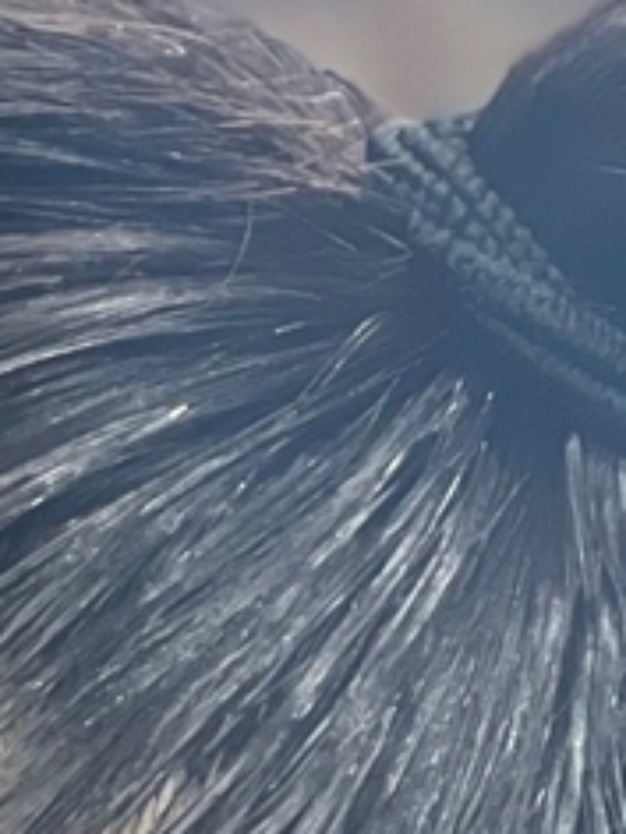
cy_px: 1262
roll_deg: +1.7
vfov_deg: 7.4
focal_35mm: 264
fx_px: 6366
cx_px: -350
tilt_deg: -16.3
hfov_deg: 5.6
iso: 250
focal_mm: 6
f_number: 2
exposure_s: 1/118
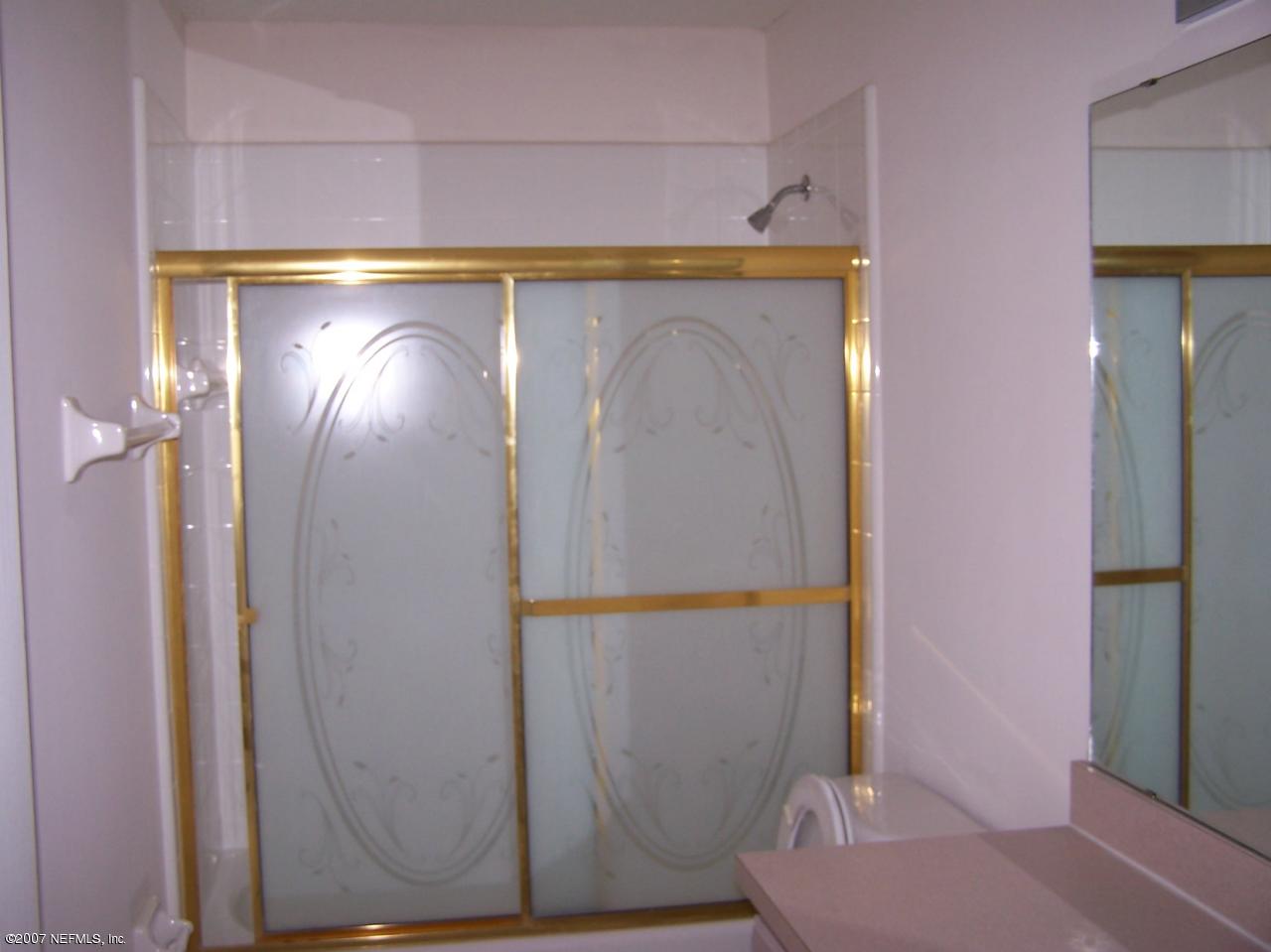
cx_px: 636
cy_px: 476
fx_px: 1468
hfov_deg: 46.8
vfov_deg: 35.9
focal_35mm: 40
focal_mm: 6.7
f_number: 2.8
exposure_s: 1/60
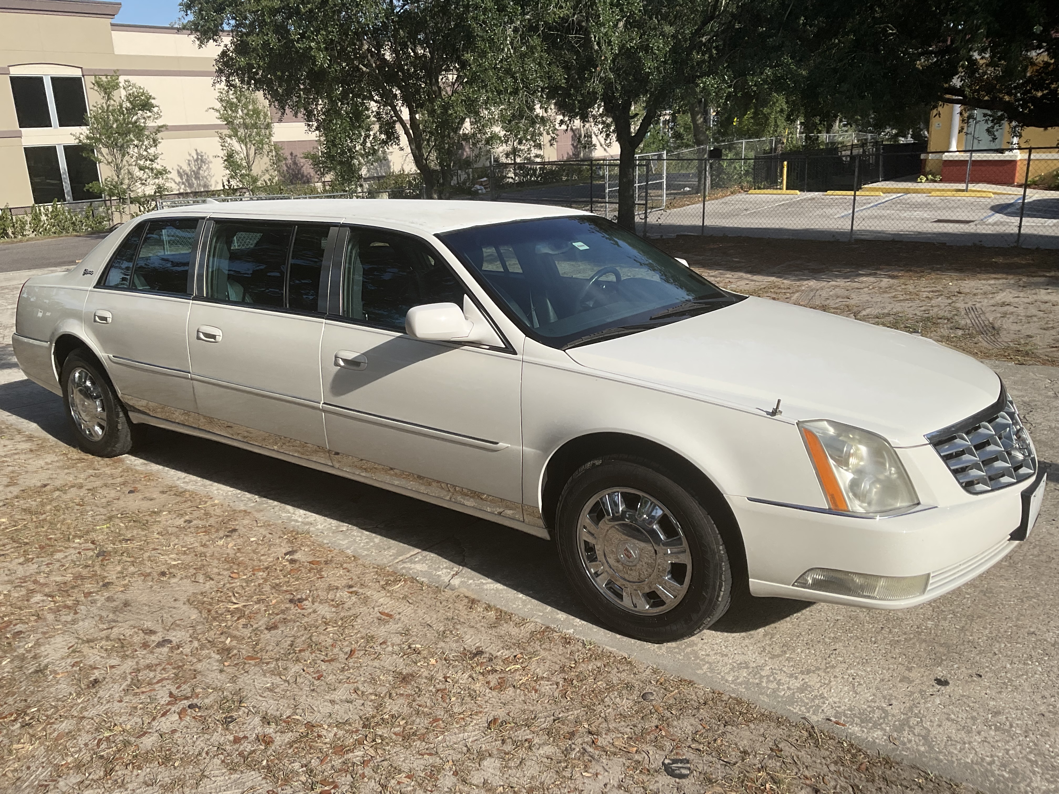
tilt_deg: -16.4
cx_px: 530
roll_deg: +2.0
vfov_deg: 48.2
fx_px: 887
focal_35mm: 29
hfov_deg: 61.7
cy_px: 397
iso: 16
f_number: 1.8
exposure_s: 1/2058
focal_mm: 3
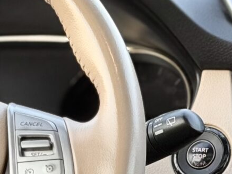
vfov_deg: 5.3
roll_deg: +3.0
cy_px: 217
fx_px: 1884
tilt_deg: -12.6
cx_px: 254
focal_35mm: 281
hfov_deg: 7.0
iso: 100
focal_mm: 6.76
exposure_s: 1/101
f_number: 1.78
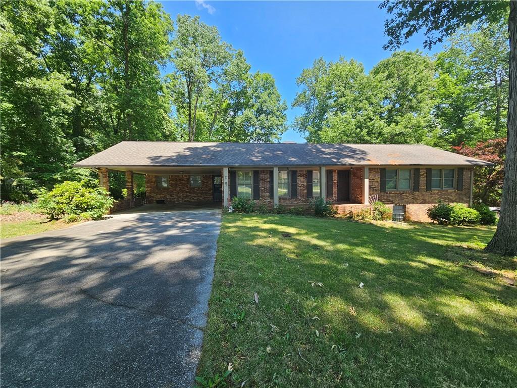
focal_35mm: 13
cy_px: 194
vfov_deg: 89.9
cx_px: 258
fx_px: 194
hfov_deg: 106.2
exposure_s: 1/447
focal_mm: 2.2
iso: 50
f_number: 2.2
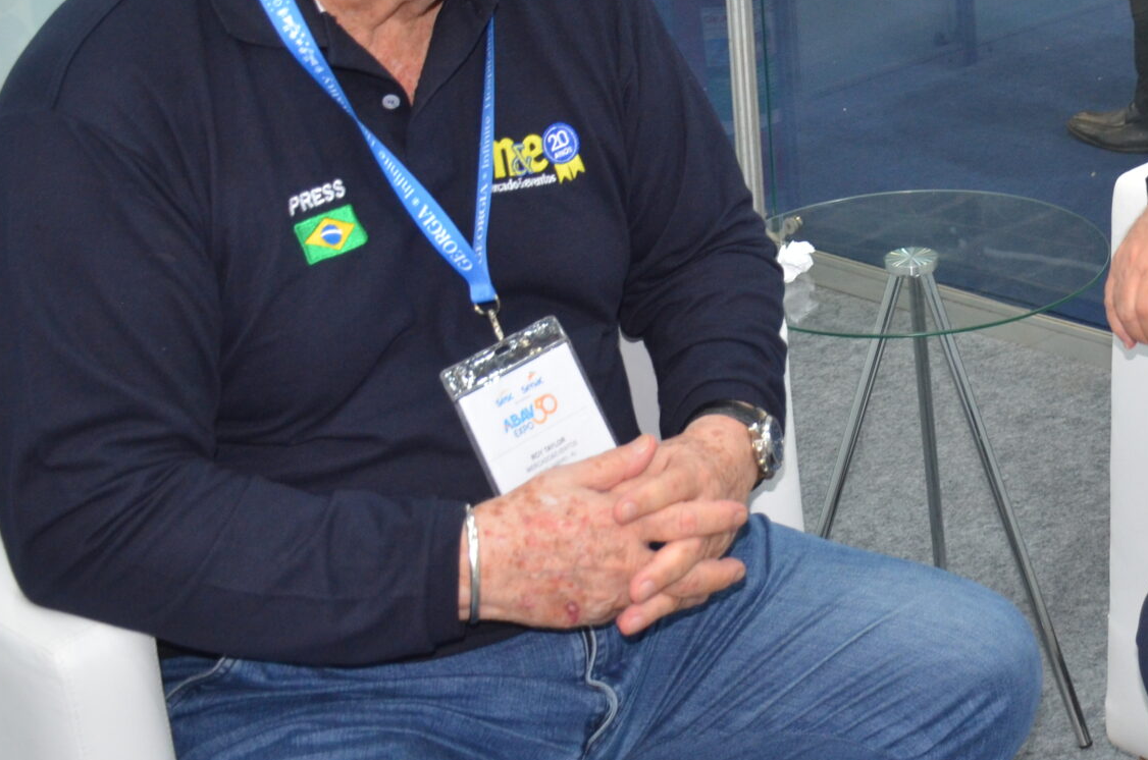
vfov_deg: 17.8
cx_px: 1144
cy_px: 58
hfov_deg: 25.7
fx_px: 2387
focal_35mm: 75
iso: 560
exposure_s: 1/60
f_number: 3.5
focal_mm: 22
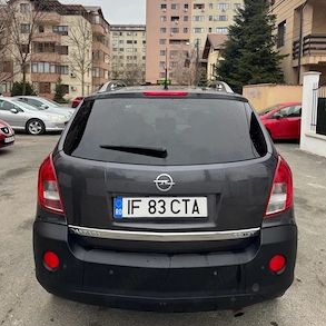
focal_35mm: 29
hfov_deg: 55.6
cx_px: 162
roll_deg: -2.5
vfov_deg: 54.8
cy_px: 116
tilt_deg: -4.2
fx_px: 309
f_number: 1.78
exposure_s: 1/499
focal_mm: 6.76
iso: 80
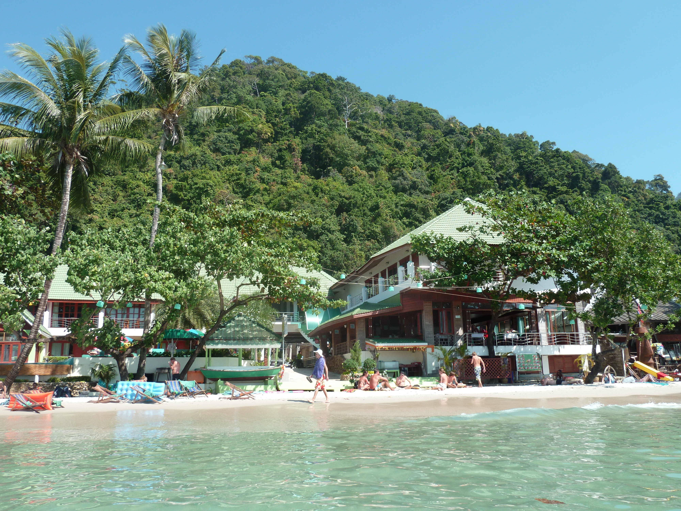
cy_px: 256
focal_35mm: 30
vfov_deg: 46.8
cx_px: 340
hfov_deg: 60.0
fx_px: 590
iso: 80
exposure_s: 1/400
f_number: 4
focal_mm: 5
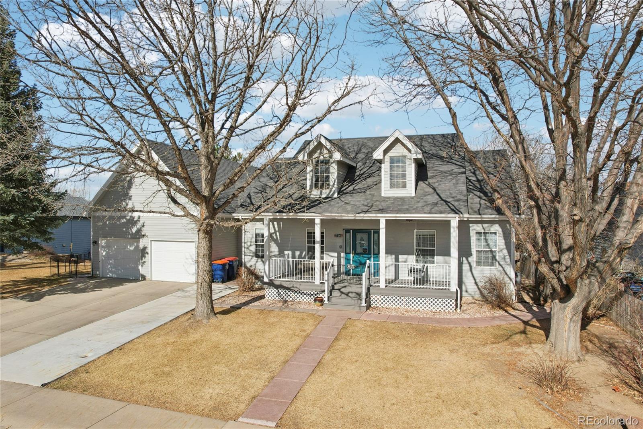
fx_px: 393
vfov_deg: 57.2
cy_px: 214
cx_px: 322
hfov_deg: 78.6
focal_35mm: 22
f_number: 2.8
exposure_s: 1/3000
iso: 130
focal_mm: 8.4
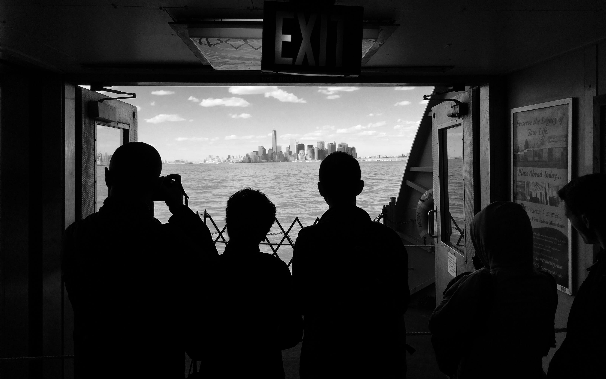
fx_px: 512
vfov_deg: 40.4
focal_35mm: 31
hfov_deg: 61.2
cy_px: 155
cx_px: 302
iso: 32
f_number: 2.2
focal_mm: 4.15
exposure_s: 1/1140
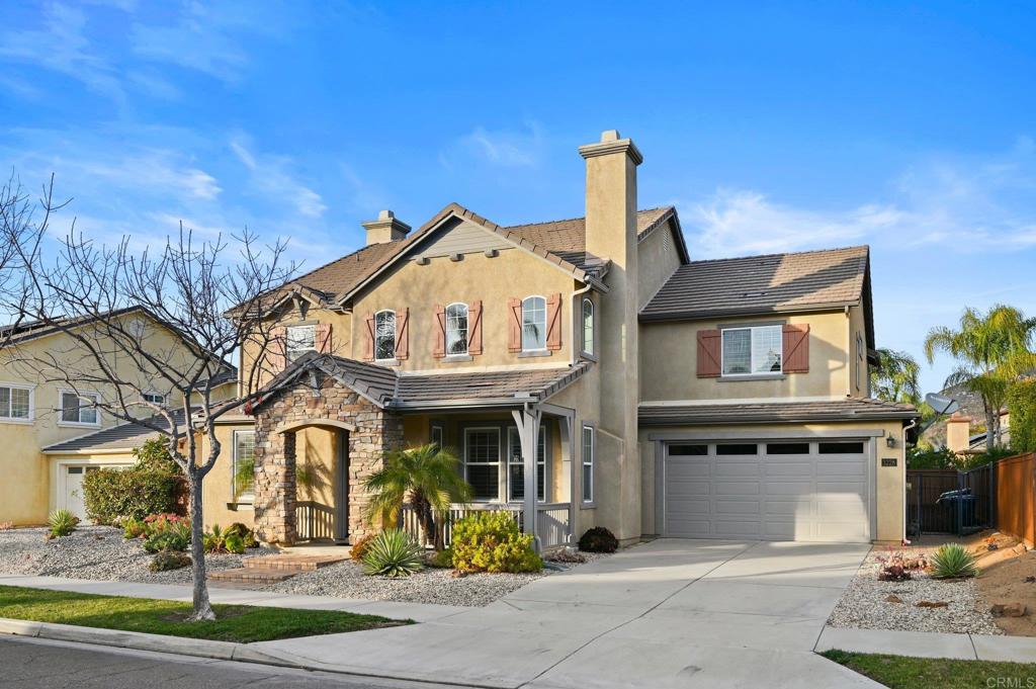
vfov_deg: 47.1
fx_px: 791
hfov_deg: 66.5
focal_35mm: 28
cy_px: 344
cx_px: 518
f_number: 5.6
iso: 100
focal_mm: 27.5
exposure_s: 1/250
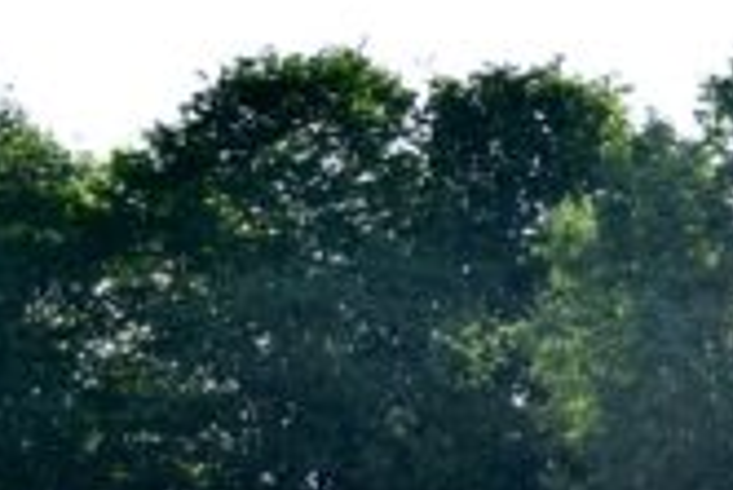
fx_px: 3770
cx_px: 1682
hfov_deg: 9.9
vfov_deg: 7.4
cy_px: 135
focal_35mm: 185
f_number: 3.8
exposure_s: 1/4000
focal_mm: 20
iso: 400
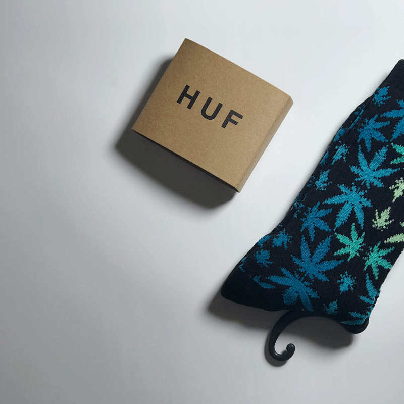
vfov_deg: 25.4
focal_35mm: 68
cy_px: 201
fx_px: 898
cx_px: 272
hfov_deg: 25.2
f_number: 2.8
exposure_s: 1/160
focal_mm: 6.6
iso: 20
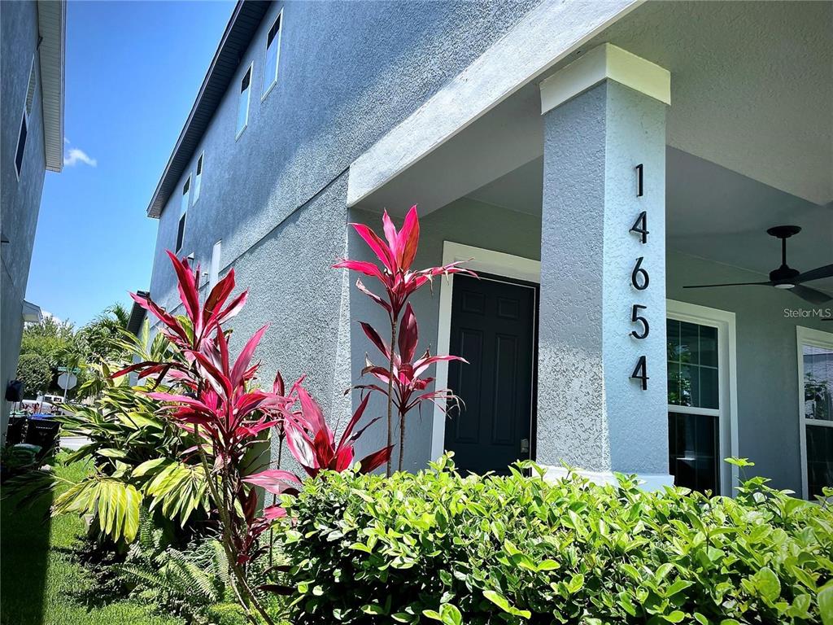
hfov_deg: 67.3
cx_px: 416
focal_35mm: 26
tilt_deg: +10.8
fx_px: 626
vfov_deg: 53.1
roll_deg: -2.1
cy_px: 312
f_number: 1.6
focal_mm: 4.2
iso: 32
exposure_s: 1/1667
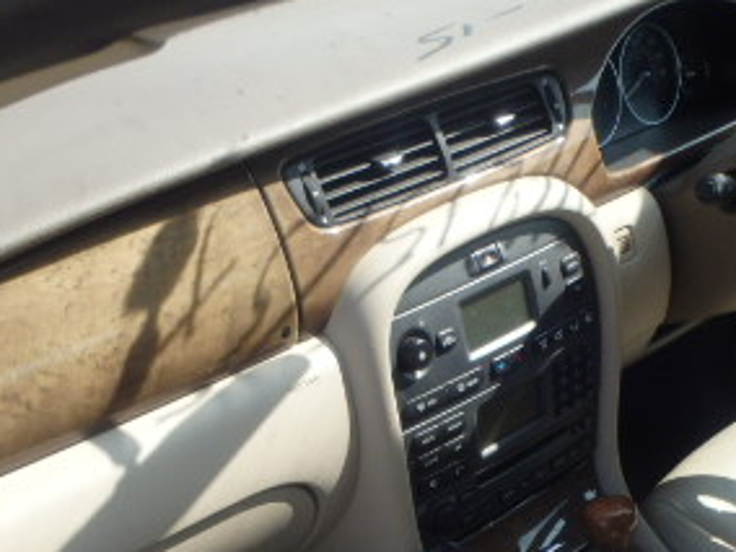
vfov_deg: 22.2
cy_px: 575
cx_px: 505
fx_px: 1339
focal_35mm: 63
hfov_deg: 30.4
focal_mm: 5
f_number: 3.9
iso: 200
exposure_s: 1/500
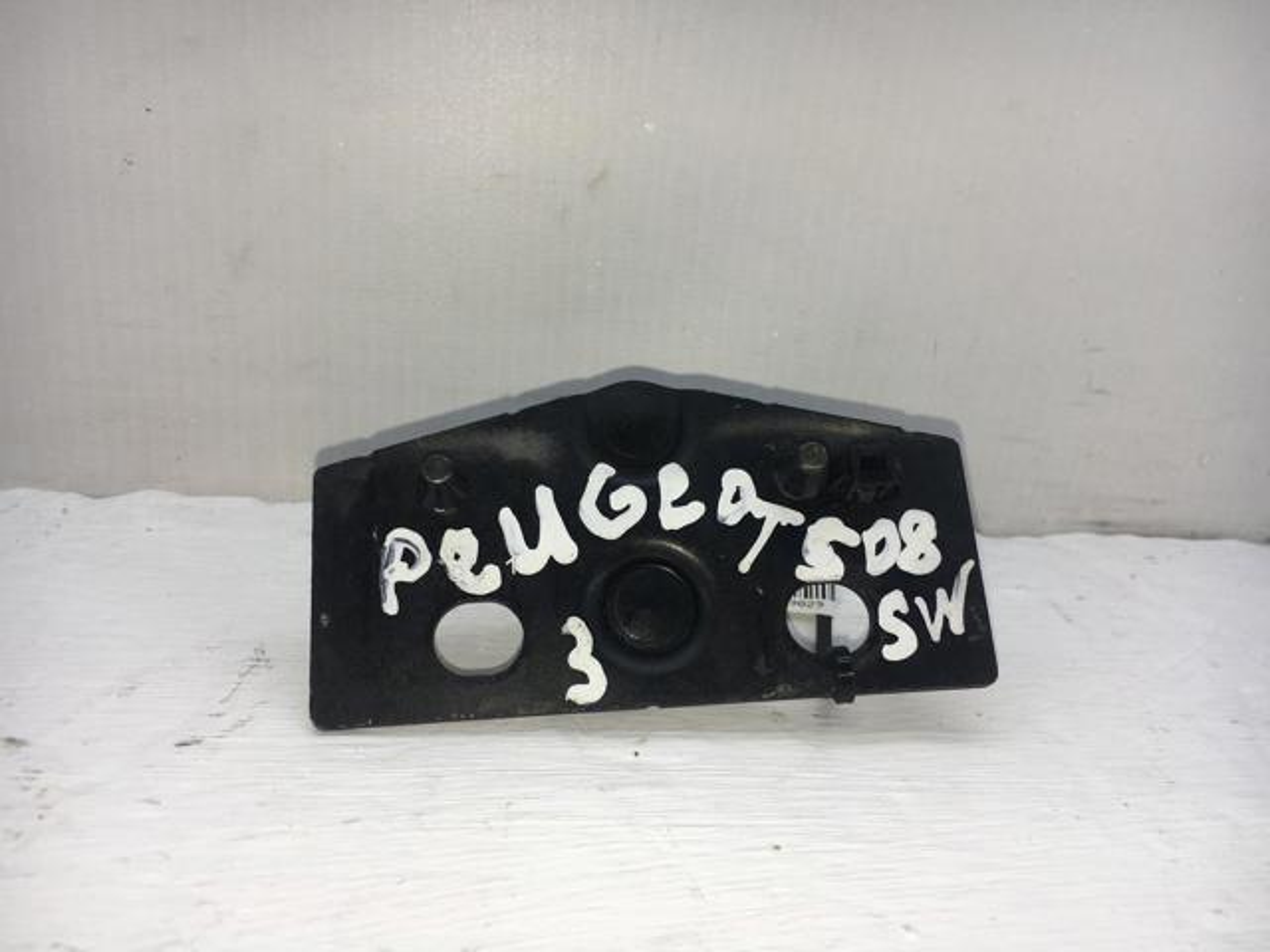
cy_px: 476
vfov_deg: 48.2
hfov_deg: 61.7
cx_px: 635
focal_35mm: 29
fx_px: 1064
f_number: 2.2
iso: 25
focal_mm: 4.15
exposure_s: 1/534
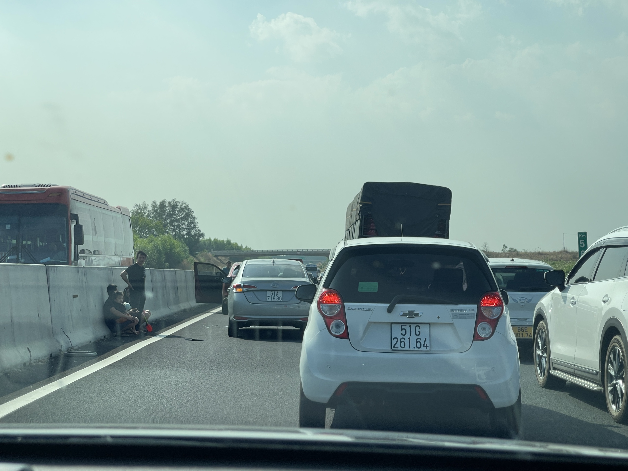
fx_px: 1161
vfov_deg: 22.9
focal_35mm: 64
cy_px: 236
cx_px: 314
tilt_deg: -0.5
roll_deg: +0.0
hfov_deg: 30.3
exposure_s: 1/1033
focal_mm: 7.5
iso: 20
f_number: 2.2
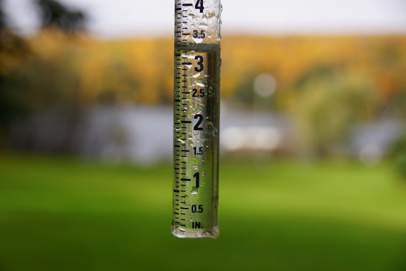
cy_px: 136
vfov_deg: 16.5
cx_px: 203
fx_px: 930
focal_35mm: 82
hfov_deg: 24.6
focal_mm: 55
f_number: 5.6
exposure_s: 1/100
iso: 100
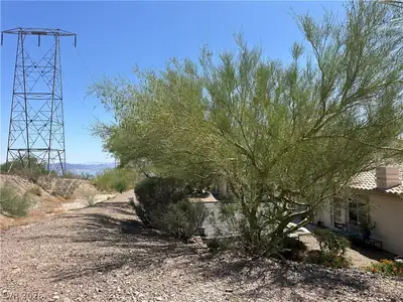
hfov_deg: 71.6
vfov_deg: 56.8
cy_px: 151
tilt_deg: +2.1
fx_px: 279
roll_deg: +1.6
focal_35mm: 24
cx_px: 202
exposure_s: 1/4184
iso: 80
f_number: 1.78
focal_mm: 6.86
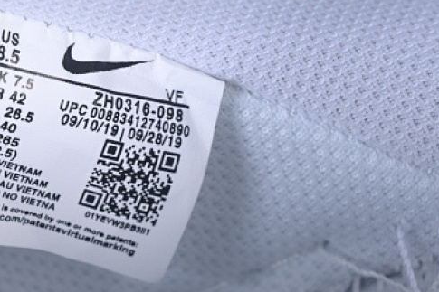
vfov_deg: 8.2
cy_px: 191
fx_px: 2036
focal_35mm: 167
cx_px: 97
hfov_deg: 12.3
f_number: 7.1
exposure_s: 1/80
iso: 160
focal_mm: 50
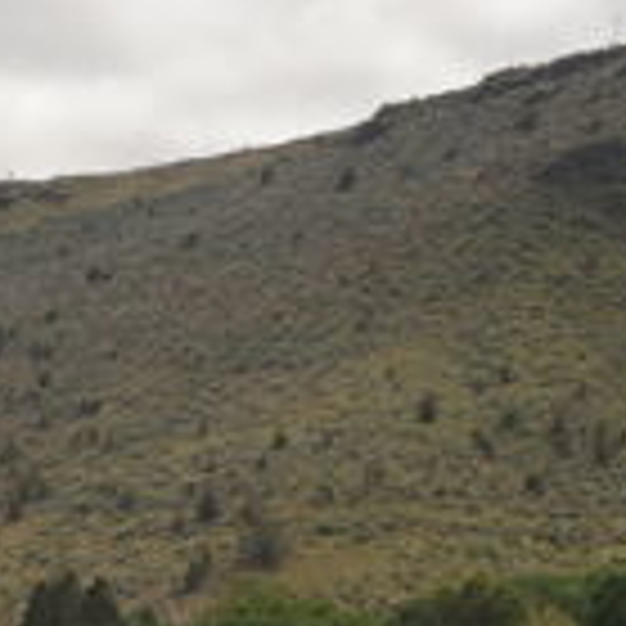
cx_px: -27
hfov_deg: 10.1
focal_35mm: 171
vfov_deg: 9.7
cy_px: 1148
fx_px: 3499
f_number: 9
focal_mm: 35
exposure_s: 1/500
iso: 200
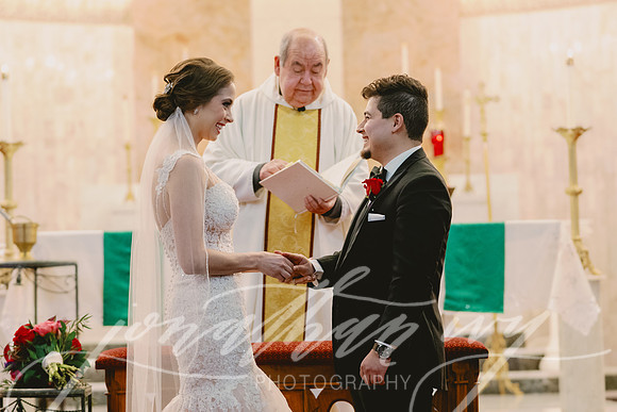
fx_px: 2314
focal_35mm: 135
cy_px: 206
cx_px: 308
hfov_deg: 15.2
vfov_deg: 10.2
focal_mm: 90
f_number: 2.8
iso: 3200
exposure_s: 1/125
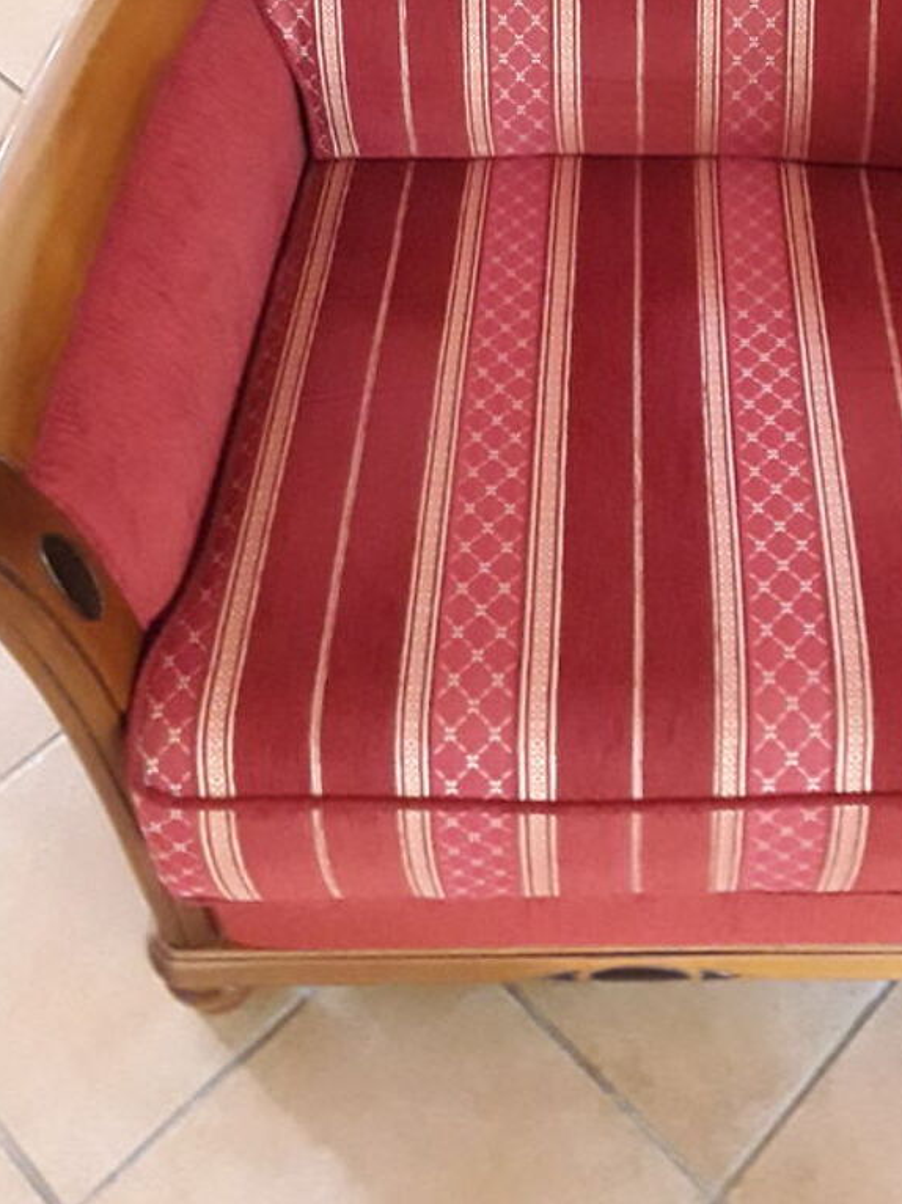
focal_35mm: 47
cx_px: 680
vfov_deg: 38.8
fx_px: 1634
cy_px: 227
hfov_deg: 30.3
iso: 400
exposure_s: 1/17
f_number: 1.9
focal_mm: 2.91
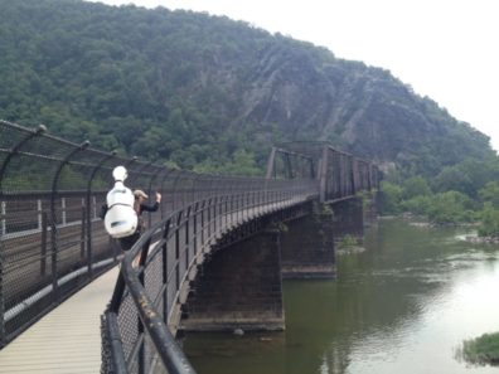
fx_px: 505
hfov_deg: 52.6
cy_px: 187
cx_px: 250
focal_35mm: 35
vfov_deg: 40.7
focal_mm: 4.28
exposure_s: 1/699
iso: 50
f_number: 2.4
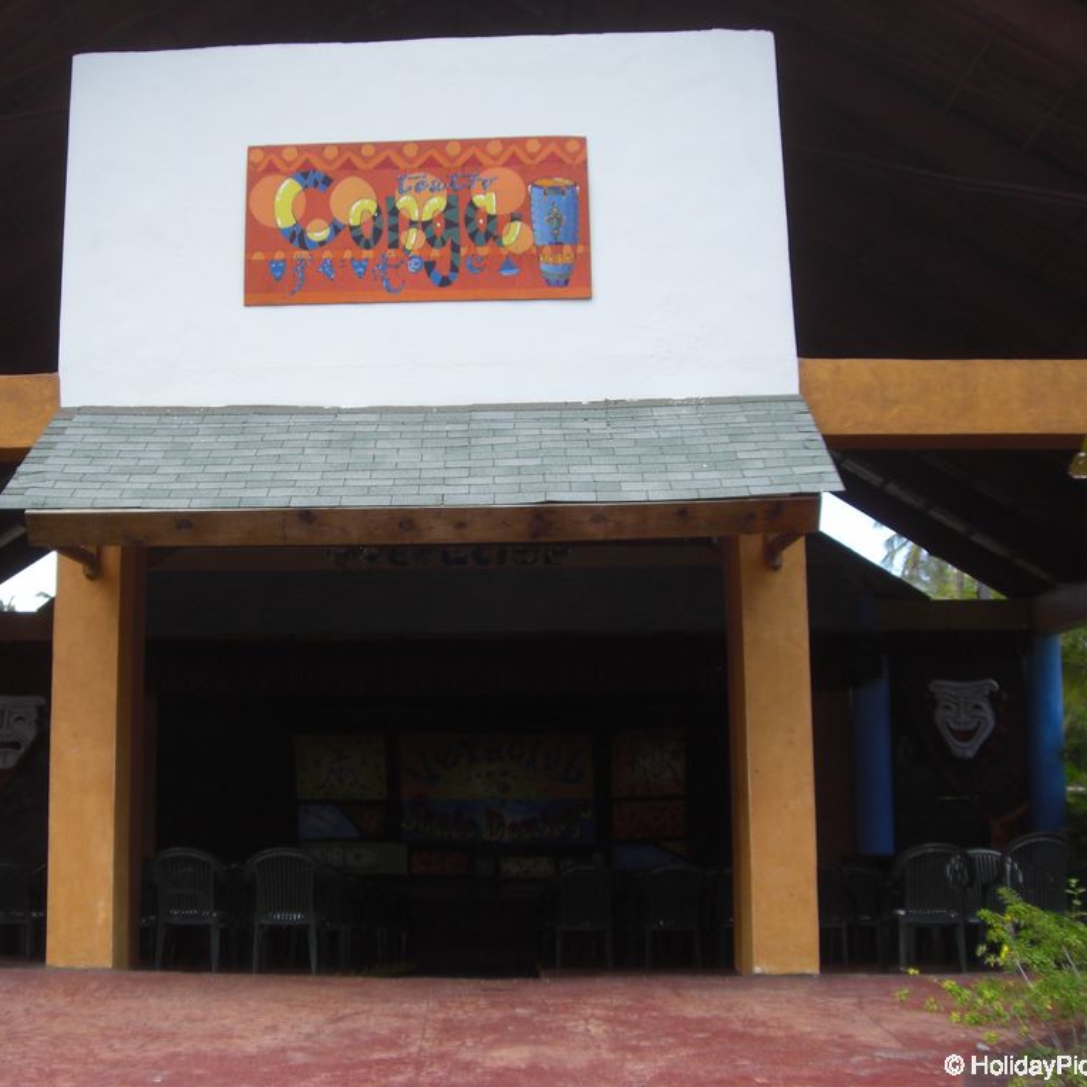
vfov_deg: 37.6
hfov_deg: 37.4
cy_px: 542
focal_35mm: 45
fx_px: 1599
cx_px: 423
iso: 64
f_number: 2.7
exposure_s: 1/200
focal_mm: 6.2
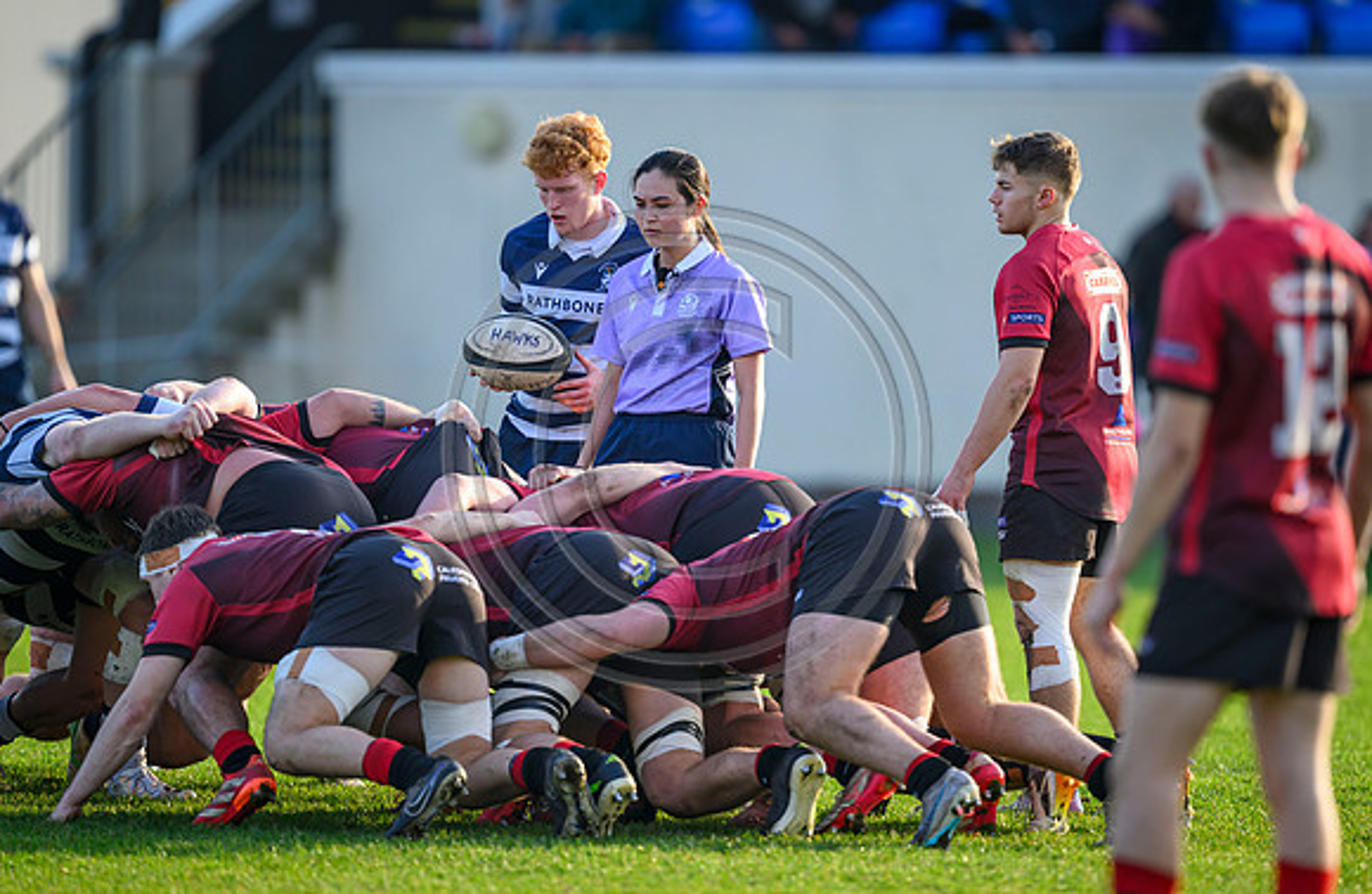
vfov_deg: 2.7
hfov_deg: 4.1
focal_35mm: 500
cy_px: 411
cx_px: 749
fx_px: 18937
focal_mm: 400
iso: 1000
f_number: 2.8
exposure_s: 1/2000
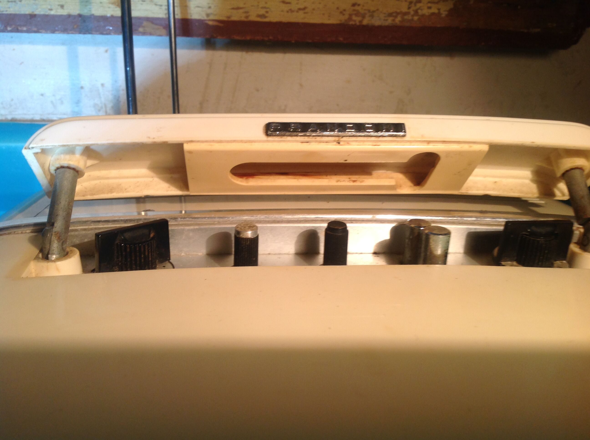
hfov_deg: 52.7
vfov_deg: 40.6
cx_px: 295
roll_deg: -3.4
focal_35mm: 35
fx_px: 596
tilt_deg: -18.9
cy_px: 220
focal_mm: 4.28
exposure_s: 1/20
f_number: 2.4
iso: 50
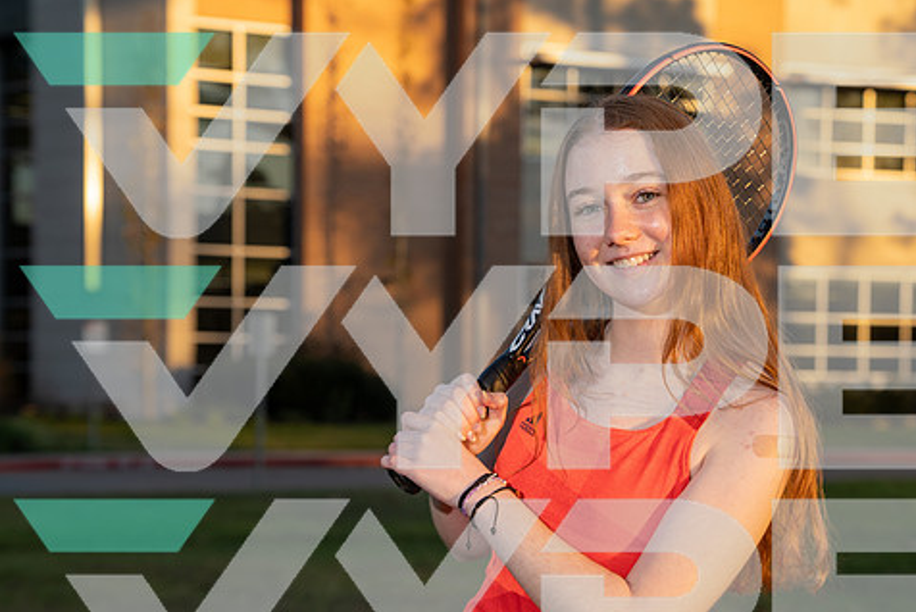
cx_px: 510
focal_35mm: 78
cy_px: 369
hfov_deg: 26.0
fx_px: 1986
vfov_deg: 17.5
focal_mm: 64
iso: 125
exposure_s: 1/250
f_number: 4.5
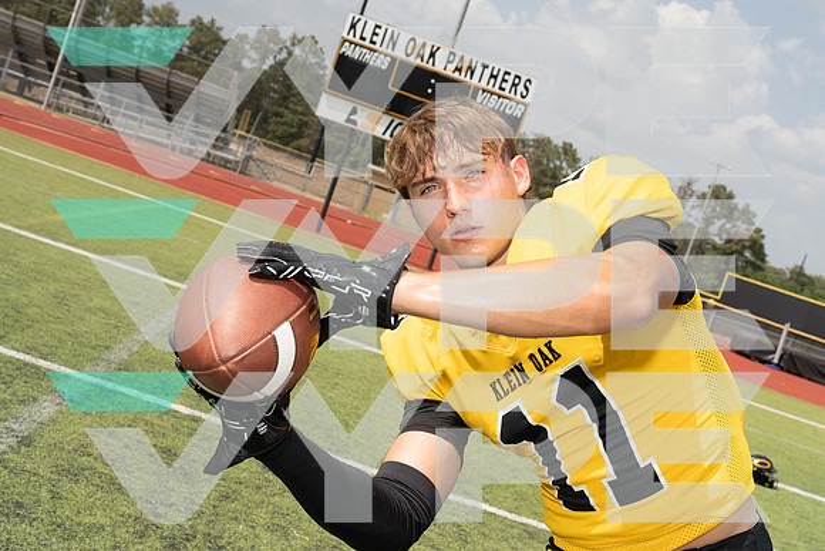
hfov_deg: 37.5
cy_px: 276
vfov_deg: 25.5
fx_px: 1215
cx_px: 412
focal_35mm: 53
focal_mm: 53
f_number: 11
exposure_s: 1/250
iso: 160
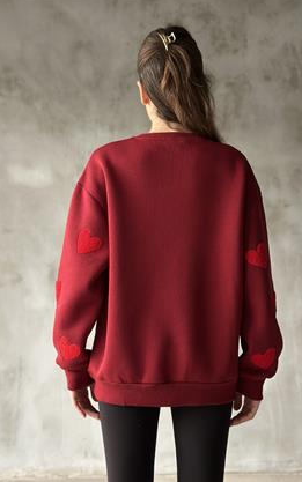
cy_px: 240
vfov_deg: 38.9
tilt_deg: +2.2
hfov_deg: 24.9
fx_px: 684
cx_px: 164
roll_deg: -0.5
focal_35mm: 52
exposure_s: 1/40
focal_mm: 6.86
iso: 400
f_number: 1.78
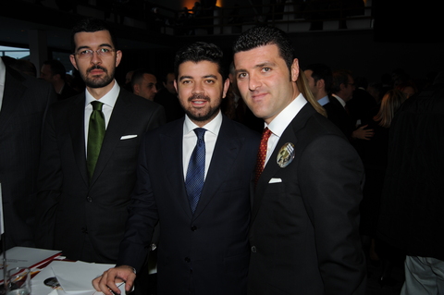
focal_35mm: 35
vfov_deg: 37.8
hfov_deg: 54.5
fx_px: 431
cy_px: 148
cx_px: 222
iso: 400
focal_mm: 35
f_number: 5.6
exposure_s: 1/60
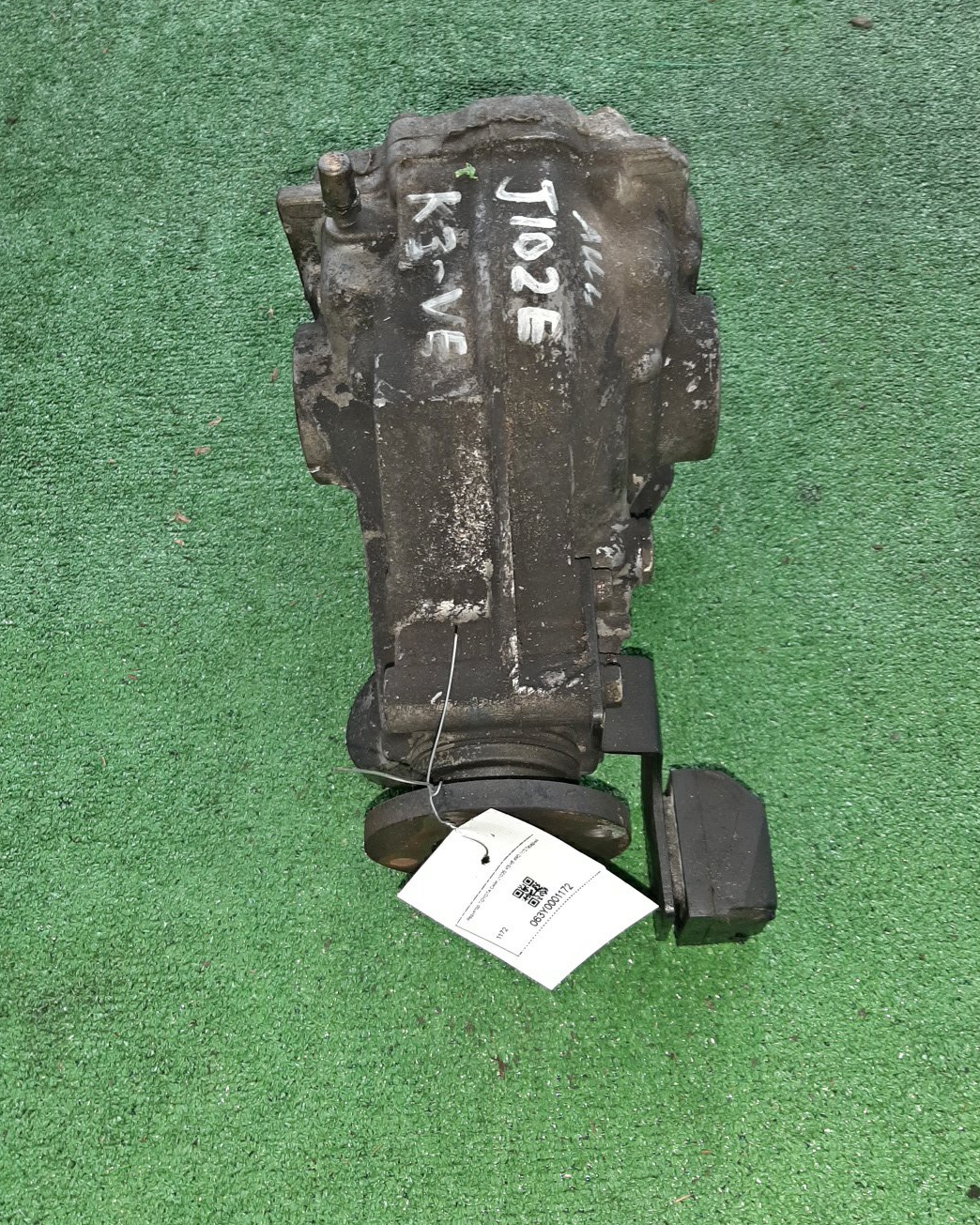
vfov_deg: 62.1
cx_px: 481
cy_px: 654
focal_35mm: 28
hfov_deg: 51.5
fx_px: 1015
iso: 205
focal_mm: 3.93
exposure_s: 1/50
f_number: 1.7
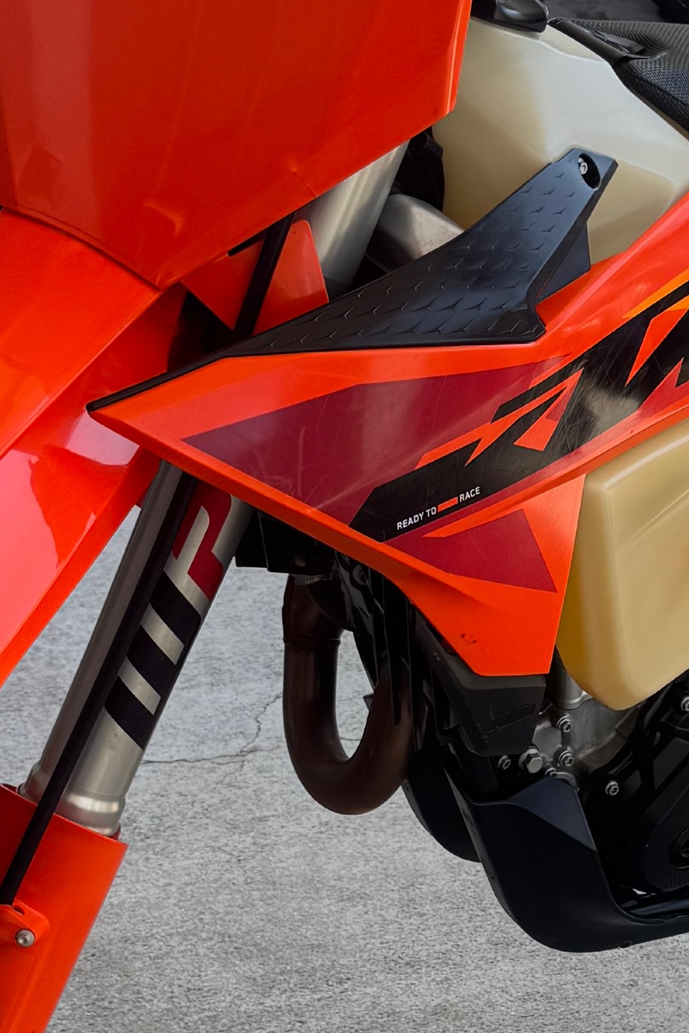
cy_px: 953
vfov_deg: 24.0
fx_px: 2353
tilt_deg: -29.7
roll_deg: +3.2
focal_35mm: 82
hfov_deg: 16.5
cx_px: 598
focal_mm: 6.76
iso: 80
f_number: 1.78
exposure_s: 1/604
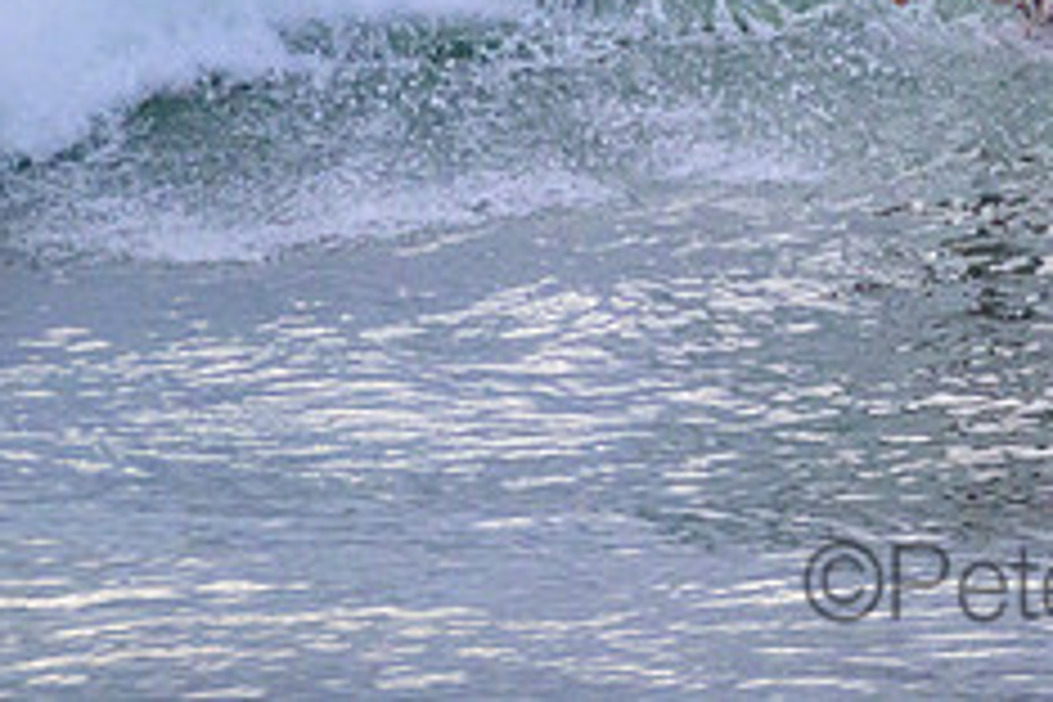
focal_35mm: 1979
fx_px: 57881
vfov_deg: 0.7
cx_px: 1152
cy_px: -164
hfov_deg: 1.0
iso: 2200
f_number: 11
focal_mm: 800
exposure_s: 1/2000
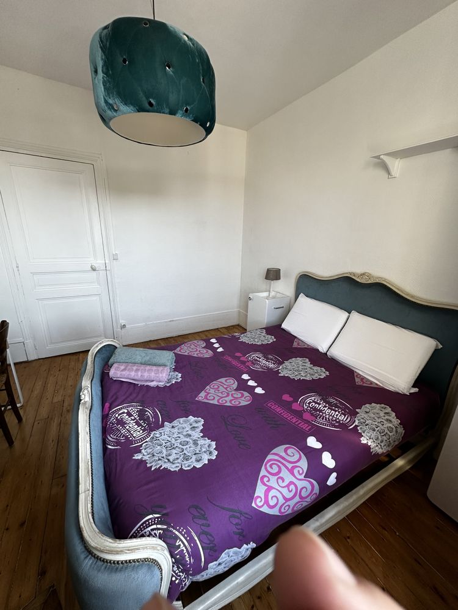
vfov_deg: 102.1
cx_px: 229
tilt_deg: -18.0
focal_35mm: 14
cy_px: 305
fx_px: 247
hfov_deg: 85.7
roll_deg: -2.3
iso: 125
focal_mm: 2.22
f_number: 2.2
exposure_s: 1/99
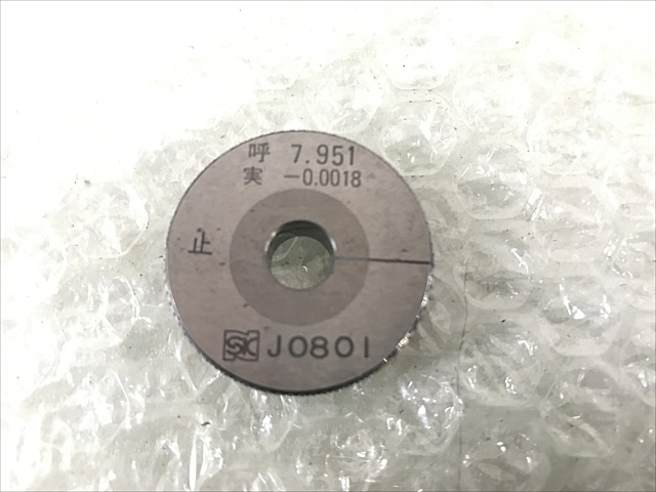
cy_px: 246
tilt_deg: -77.0
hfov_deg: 63.4
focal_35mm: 28
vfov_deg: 49.7
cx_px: 328
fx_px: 531
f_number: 1.8
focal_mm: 3.99
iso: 40
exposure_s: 1/30
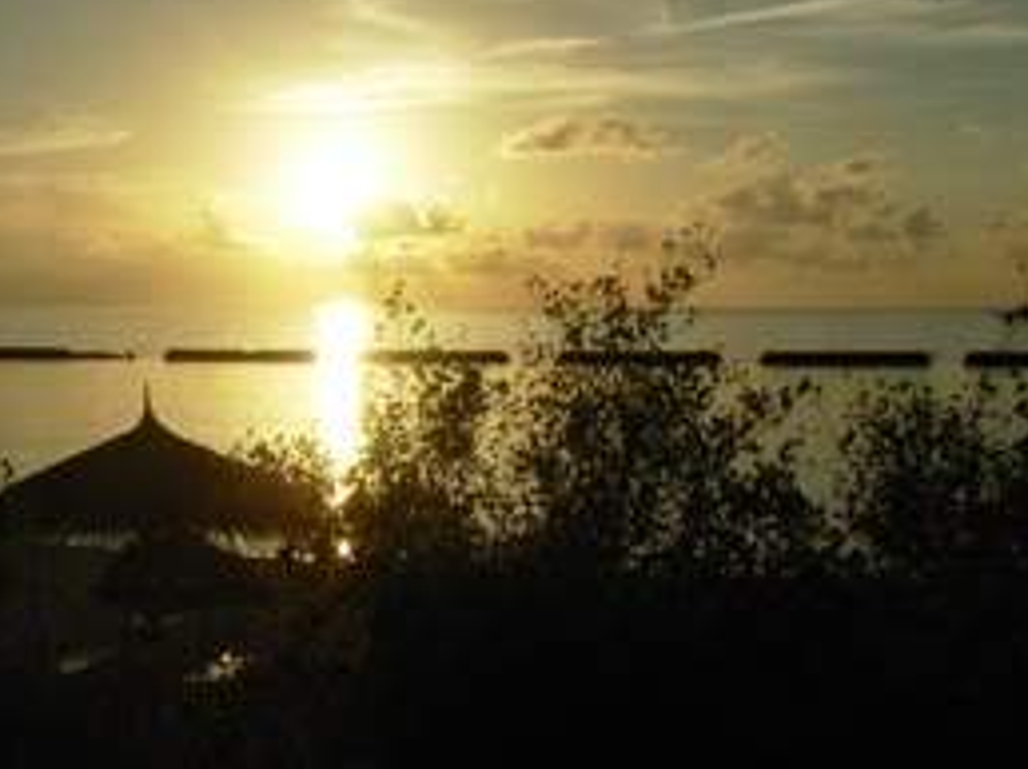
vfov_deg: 22.1
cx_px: 343
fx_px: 1958
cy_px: 259
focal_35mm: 66
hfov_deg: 29.2
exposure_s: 1/2000
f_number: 4.9
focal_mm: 6.3
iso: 50
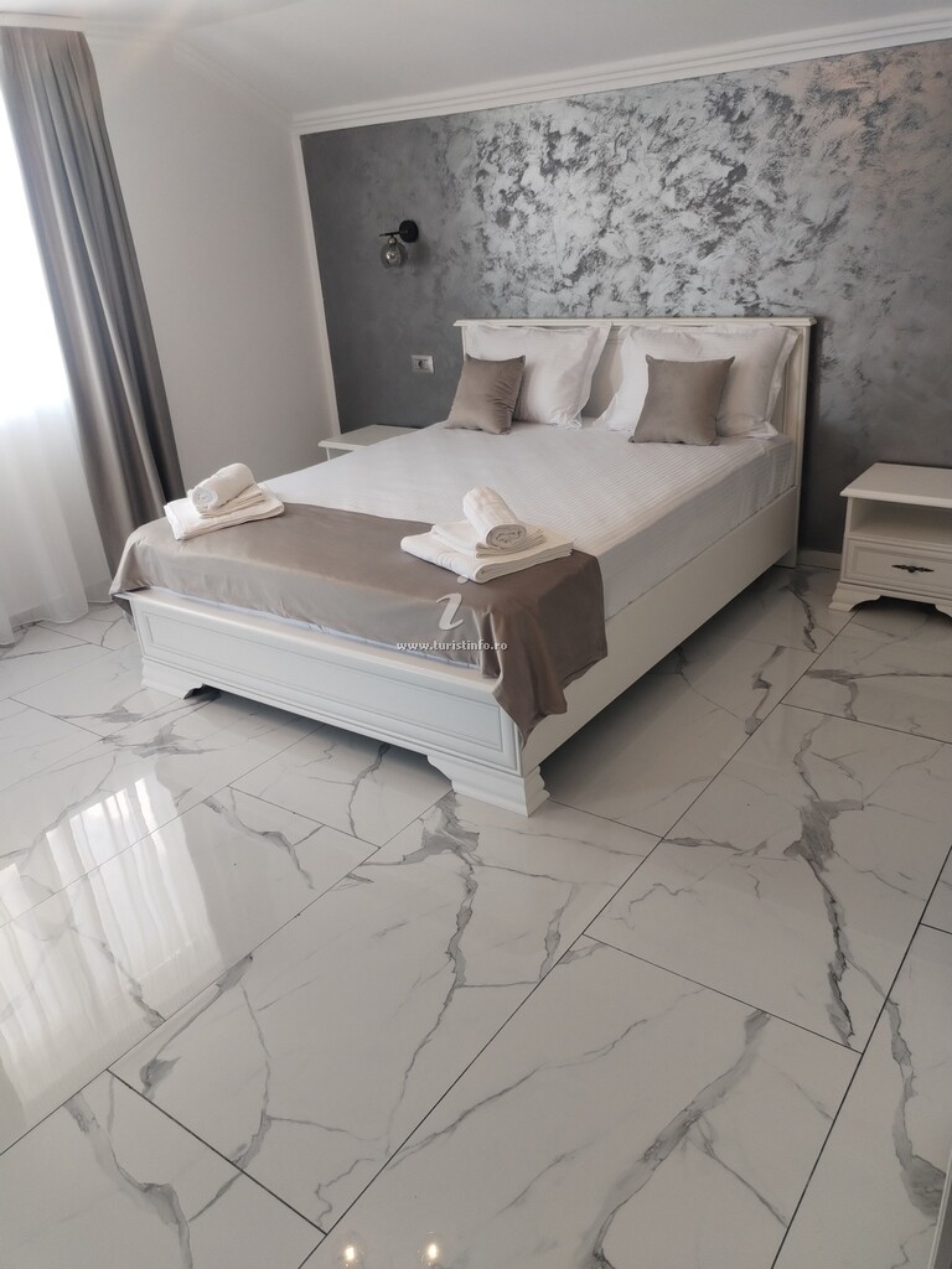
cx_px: 476
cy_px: 634
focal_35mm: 29
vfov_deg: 61.7
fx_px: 1063
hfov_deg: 48.2
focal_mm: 4.75
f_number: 1.8
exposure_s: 1/100
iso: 275
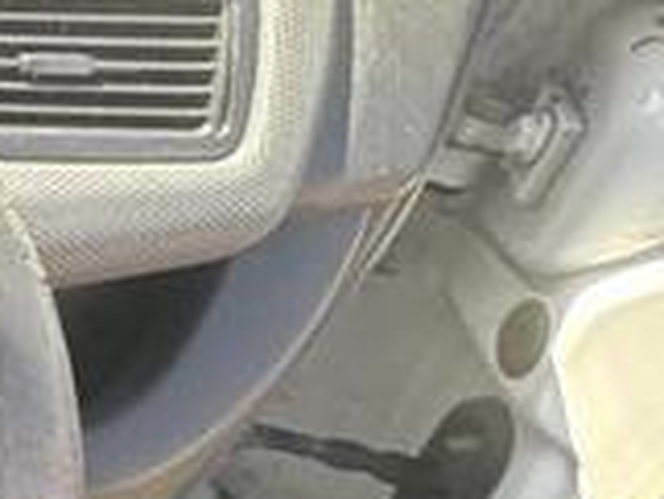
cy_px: 363
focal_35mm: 78
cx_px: -953
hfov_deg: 14.7
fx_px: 1497
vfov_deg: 18.8
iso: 125
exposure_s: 1/99
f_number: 2.2
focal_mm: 2.22
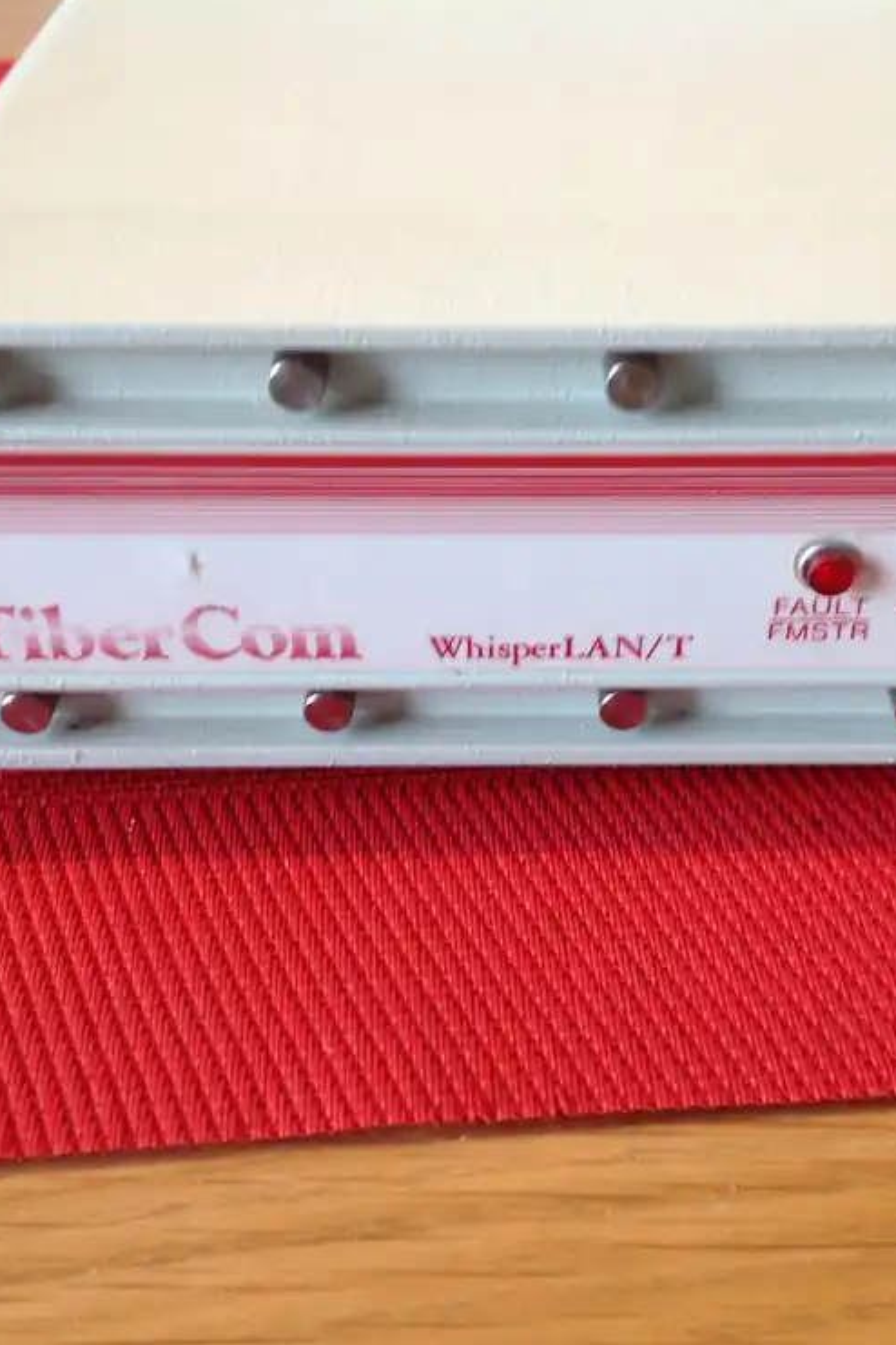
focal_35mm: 49
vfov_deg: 40.3
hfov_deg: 27.4
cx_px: 568
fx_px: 1829
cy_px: 672
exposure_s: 1/15
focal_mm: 4.28
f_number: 2.4
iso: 50
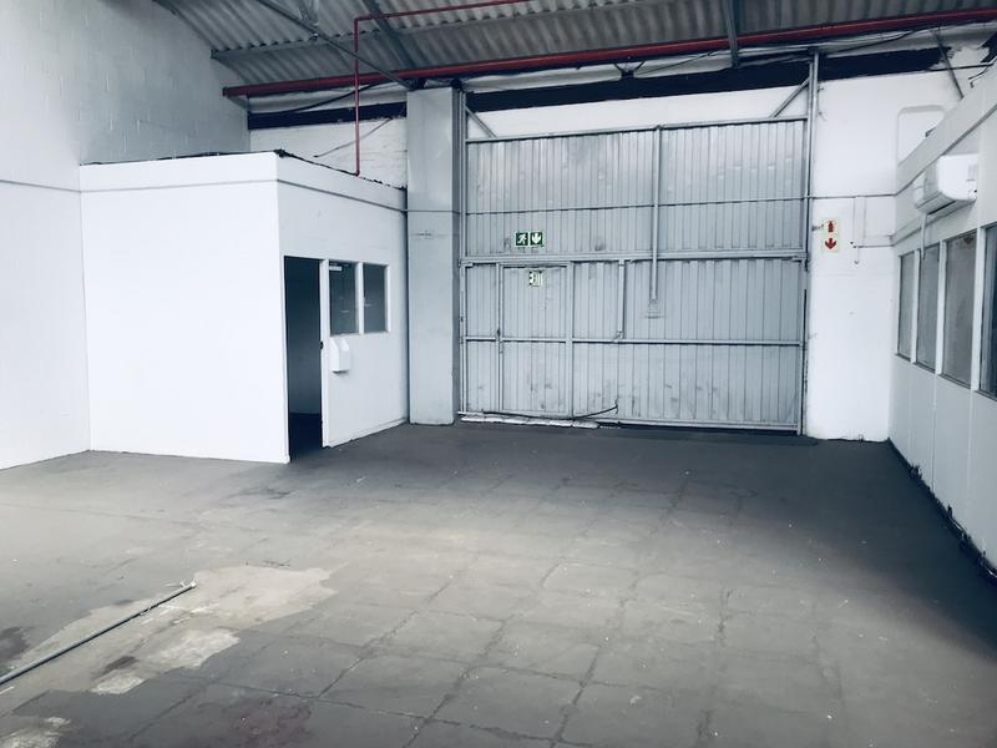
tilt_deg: -3.3
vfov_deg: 49.7
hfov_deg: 63.4
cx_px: 498
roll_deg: -0.9
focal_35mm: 28
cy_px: 374
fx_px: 806
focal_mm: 3.99
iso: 20
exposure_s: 1/132
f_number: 1.8
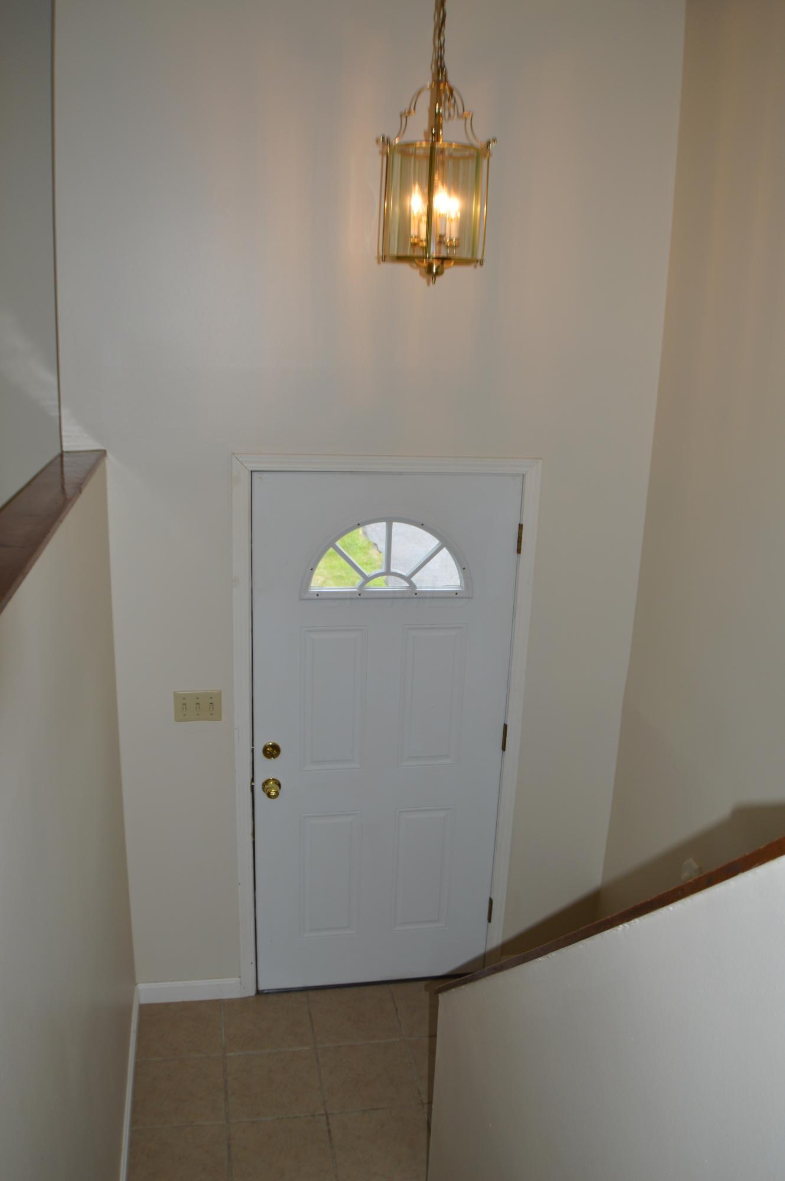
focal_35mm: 39
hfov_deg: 34.1
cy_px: 590
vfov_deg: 49.6
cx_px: 392
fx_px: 1278
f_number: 4
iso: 100
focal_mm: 26
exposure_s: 1/60
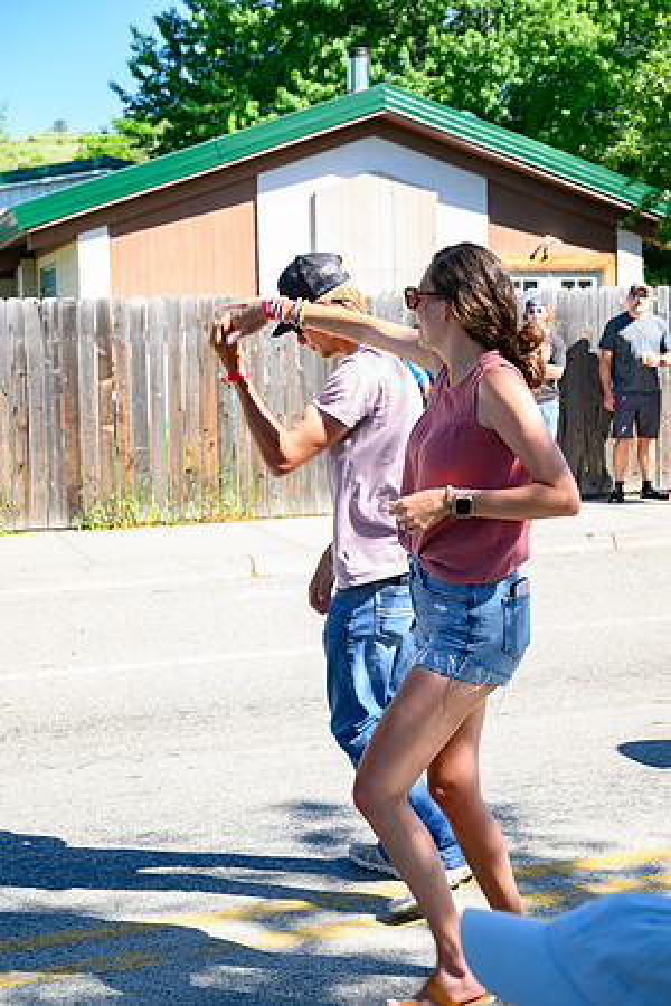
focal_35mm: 56
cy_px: 503
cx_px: 336
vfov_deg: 35.6
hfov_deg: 24.2
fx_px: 1566
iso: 400
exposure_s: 1/250
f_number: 7.1
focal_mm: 56
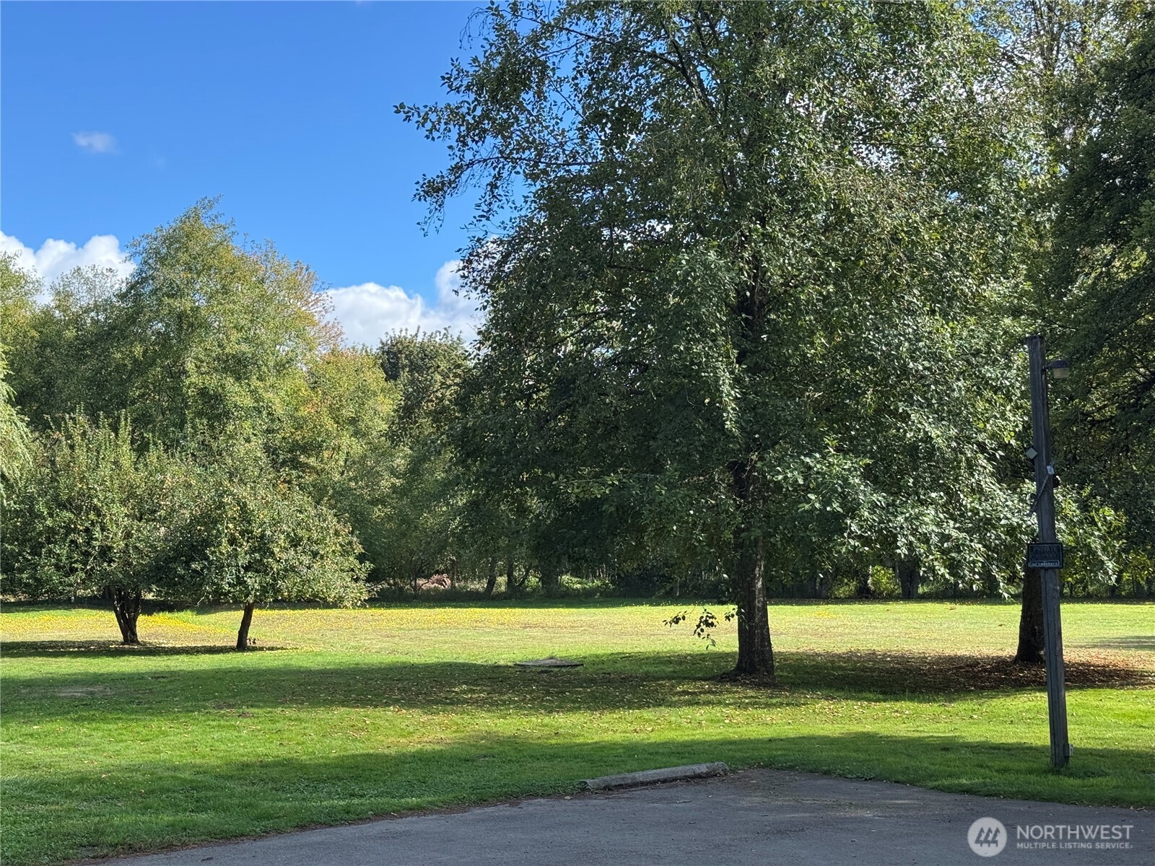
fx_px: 1602
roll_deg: +0.2
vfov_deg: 30.3
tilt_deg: +4.1
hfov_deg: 39.7
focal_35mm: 48
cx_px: 578
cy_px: 433
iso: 64
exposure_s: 1/1263
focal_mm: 6.76
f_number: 1.78
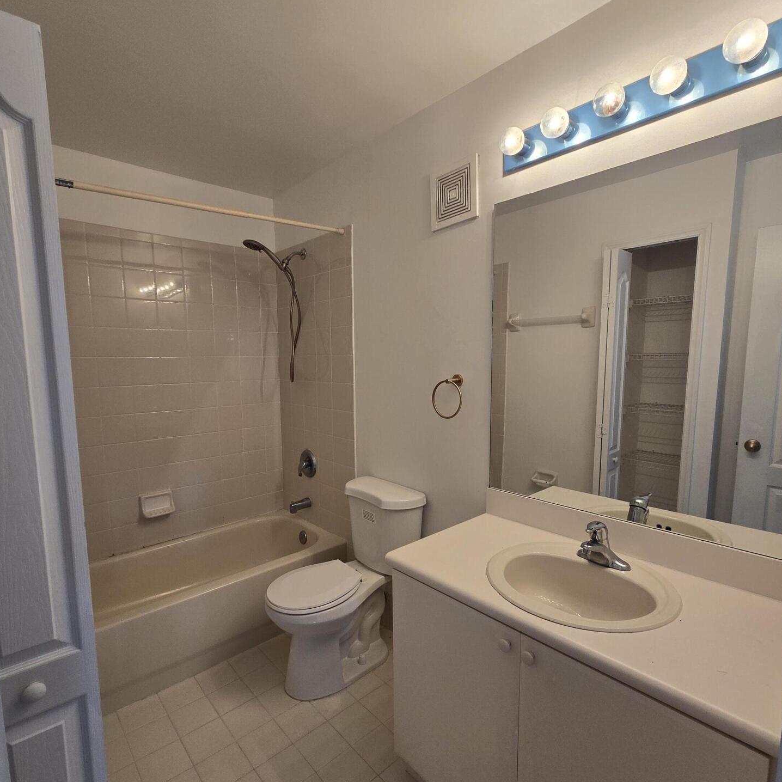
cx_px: 379
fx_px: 409
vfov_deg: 87.3
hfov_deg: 87.4
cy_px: 418
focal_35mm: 16
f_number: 2.2
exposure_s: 1/60
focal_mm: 2.2
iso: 80
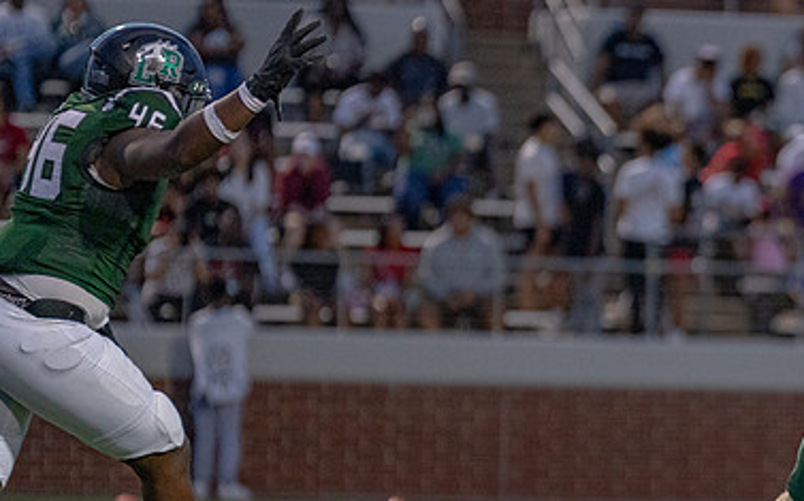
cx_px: 811
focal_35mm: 426
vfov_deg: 3.1
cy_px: 340
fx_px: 9327
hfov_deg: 4.9
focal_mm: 200
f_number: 2.8
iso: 3200
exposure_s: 1/1250
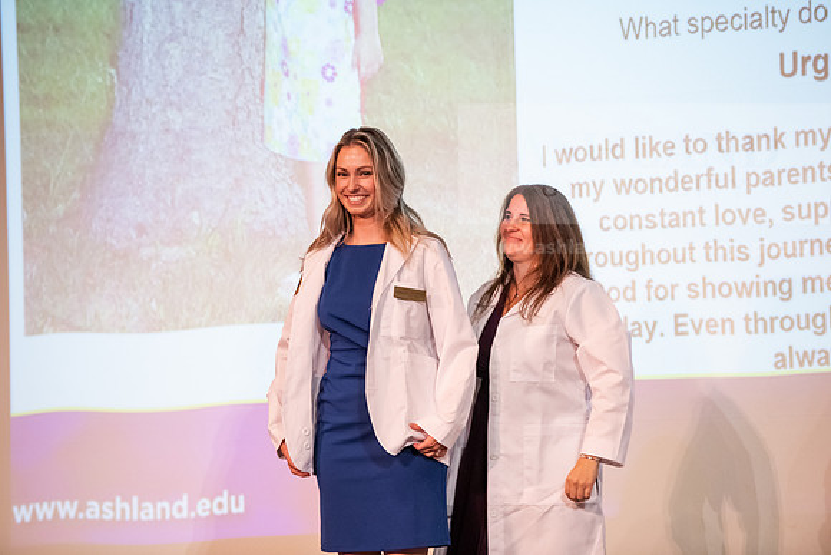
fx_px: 4040
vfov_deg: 7.9
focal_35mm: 175
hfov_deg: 11.7
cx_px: 416
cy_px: 278
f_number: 3.2
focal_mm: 175
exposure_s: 1/200
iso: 4000
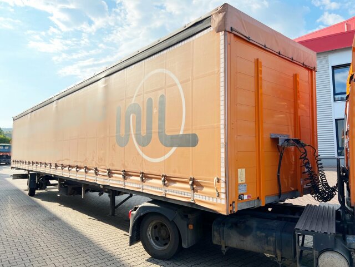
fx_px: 267
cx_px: 178
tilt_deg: +3.7
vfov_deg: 53.1
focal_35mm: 26
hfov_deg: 67.3
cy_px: 134
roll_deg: +2.3
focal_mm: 5.7
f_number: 1.5
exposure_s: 1/1724
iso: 50
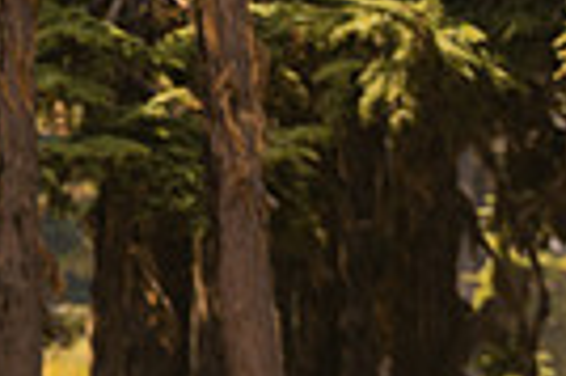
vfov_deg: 2.7
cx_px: -323
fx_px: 7961
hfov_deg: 4.0
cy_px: 631
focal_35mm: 507
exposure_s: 1/1600
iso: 140
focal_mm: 100
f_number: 2.8
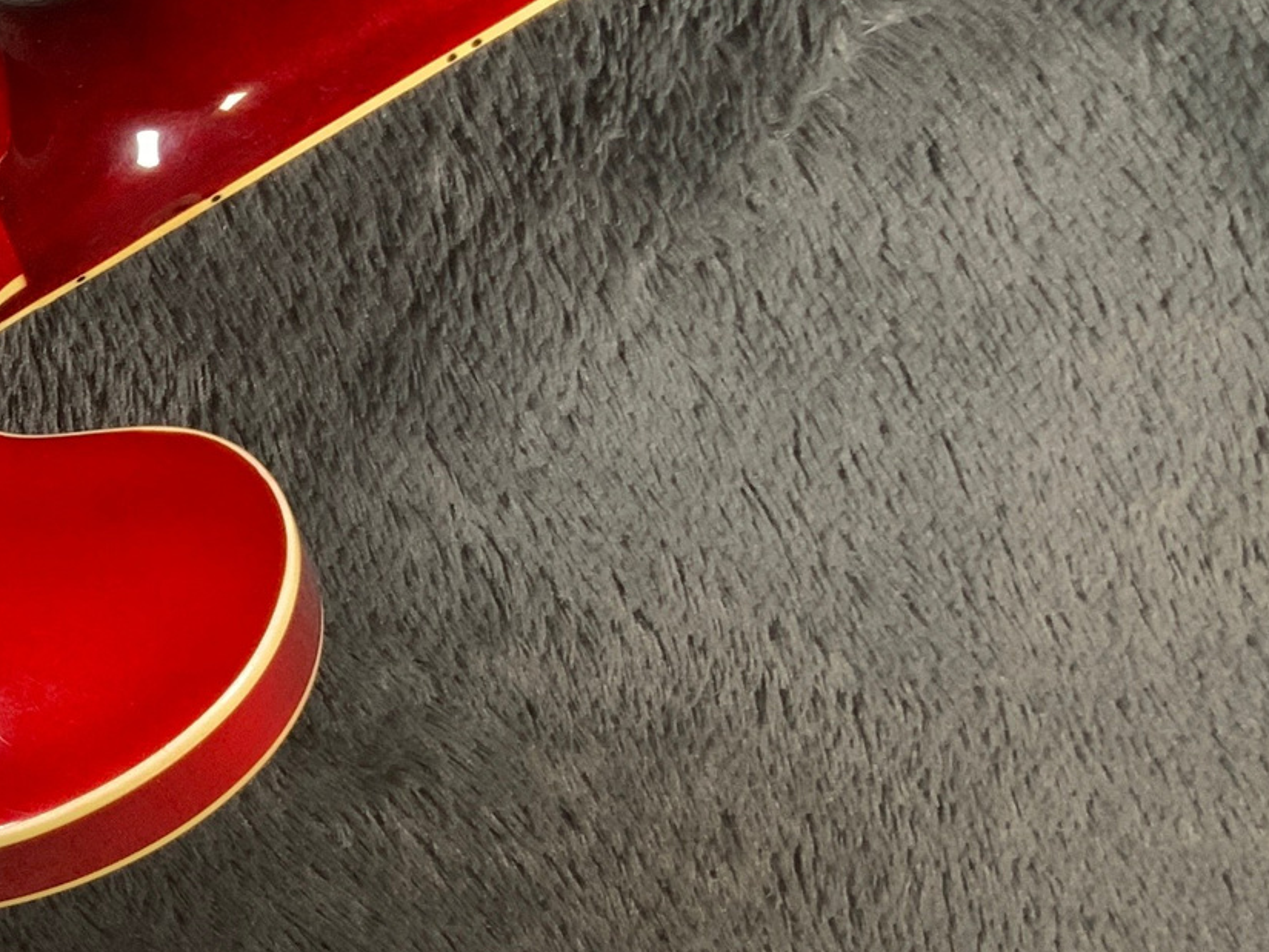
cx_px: -548
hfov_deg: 19.4
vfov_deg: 16.2
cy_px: 826
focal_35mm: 90
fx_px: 3300
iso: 50
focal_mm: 3
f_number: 1.8
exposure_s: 1/78
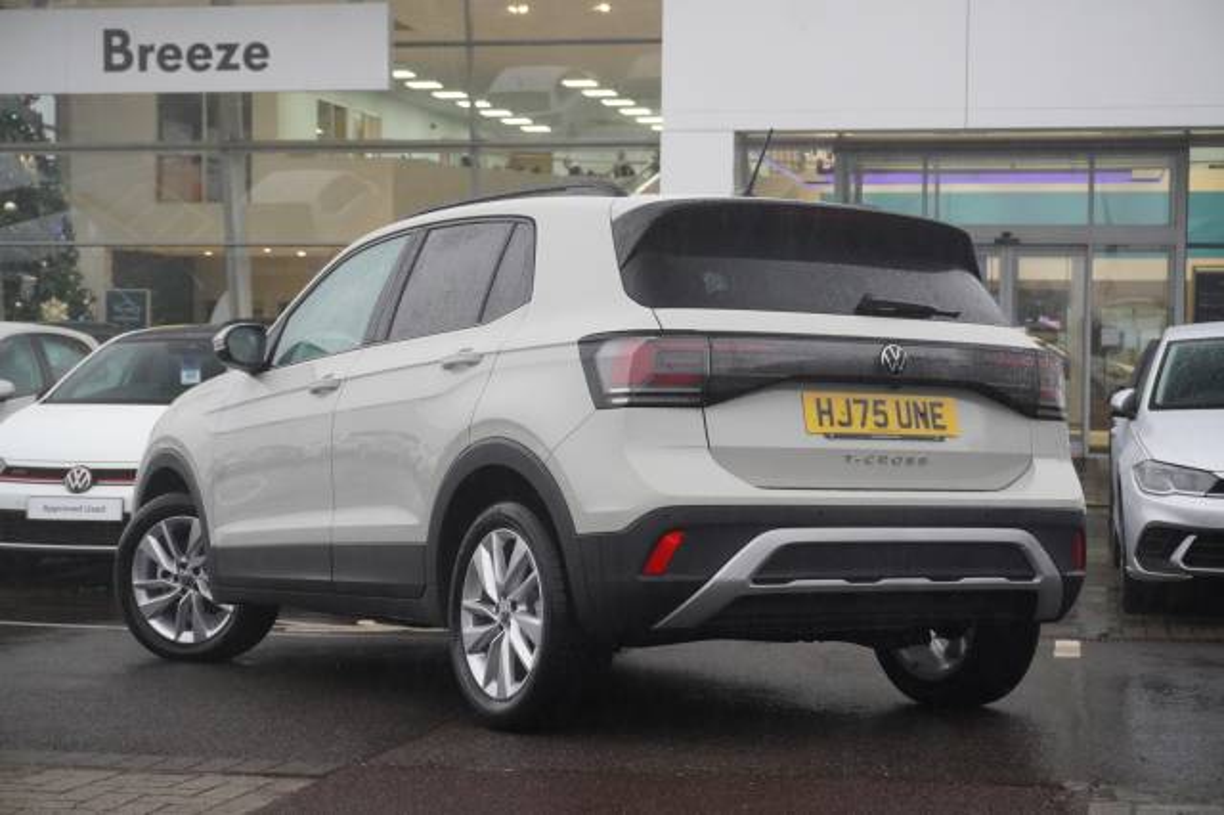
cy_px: 408
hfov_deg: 31.2
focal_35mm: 64
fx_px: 2192
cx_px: 612
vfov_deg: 21.1
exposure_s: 1/160
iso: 2500
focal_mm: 43
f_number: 5.6
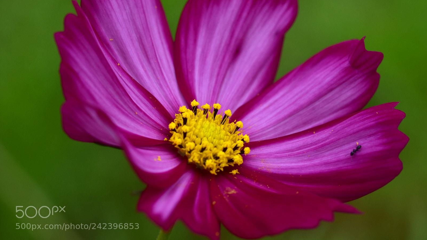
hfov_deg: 13.0
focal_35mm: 166
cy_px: 105
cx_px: 213
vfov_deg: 7.3
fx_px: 1874
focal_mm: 105
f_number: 8
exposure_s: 1/320
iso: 200
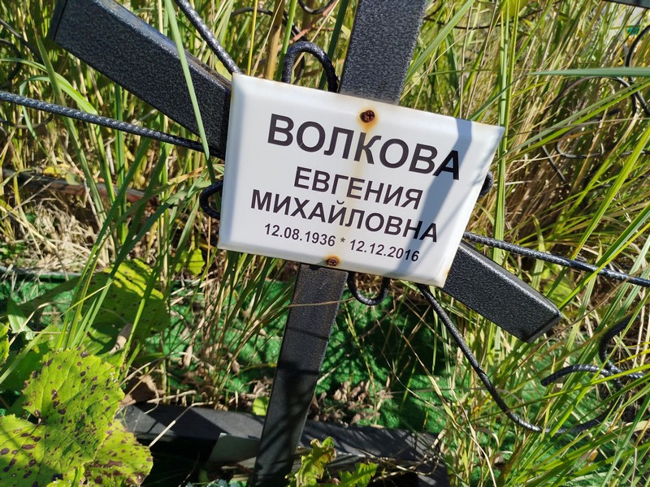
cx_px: 325
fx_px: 451
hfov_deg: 71.6
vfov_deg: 56.8
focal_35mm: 24
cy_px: 244
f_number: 1.7
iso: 50
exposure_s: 1/959
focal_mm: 5.31
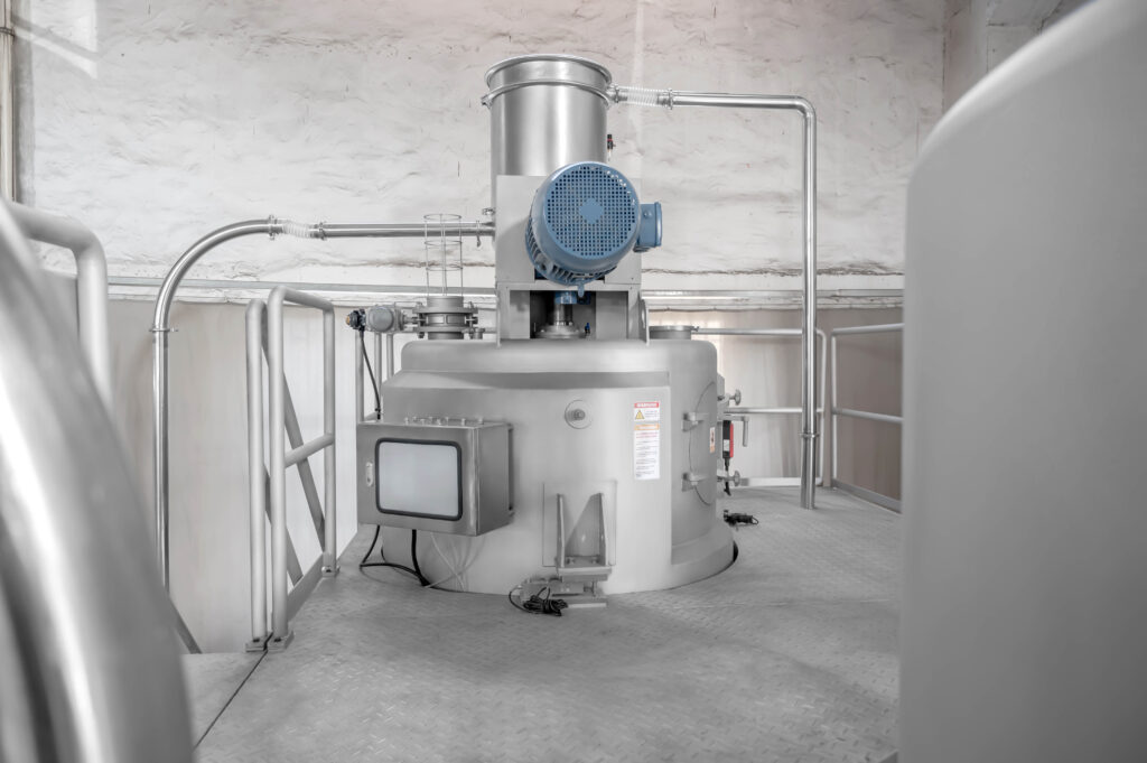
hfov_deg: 73.8
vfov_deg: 53.1
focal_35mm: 24
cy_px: 382
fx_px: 764
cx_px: 574
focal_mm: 24
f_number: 4
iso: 320
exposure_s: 1/50
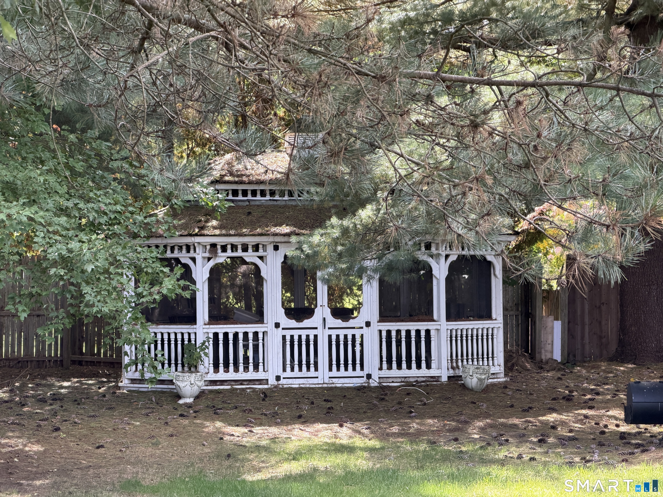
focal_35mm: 100
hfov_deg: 19.6
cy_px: 248
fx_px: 1915
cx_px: 332
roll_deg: -0.1
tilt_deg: +1.4
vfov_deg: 14.8
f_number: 2.8
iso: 125
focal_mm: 16.89
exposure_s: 1/121
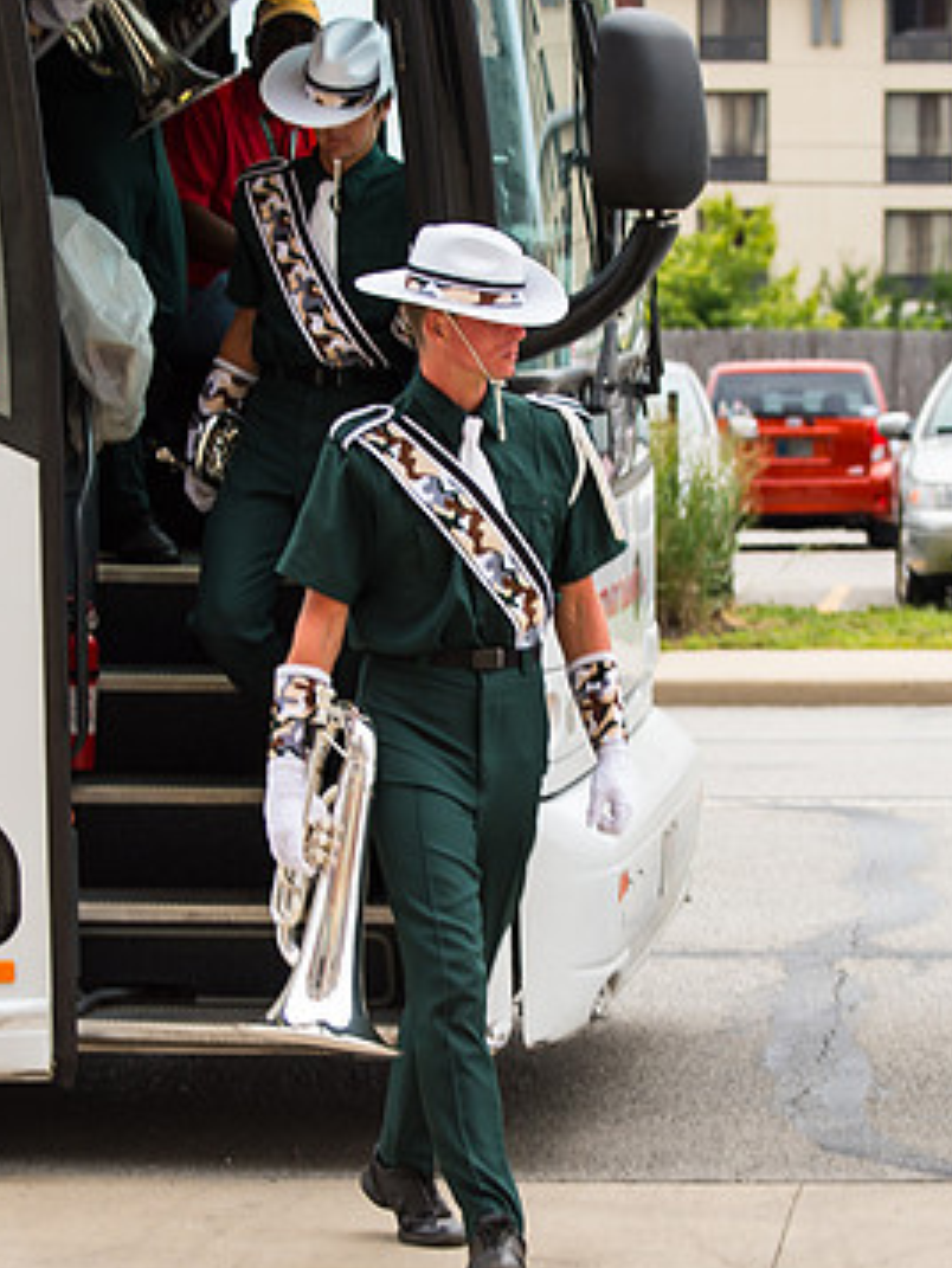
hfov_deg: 10.2
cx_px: 448
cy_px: 660
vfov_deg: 13.5
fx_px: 5350
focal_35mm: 146
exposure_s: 1/160
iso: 320
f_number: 4.5
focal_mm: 70
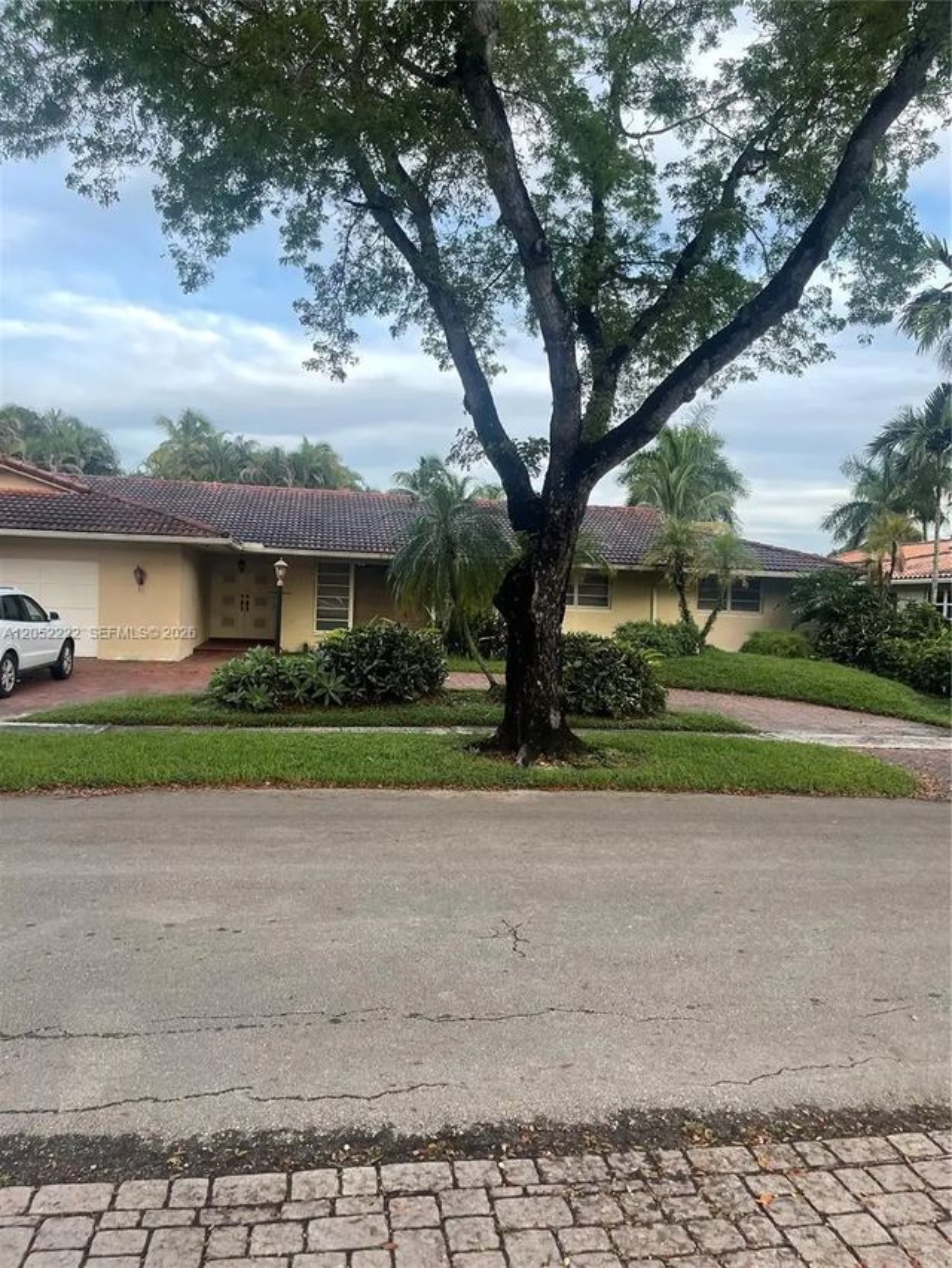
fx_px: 953
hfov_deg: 53.1
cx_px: 476
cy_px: 634
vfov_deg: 67.3
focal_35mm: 26
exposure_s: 1/121
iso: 50
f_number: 1.6
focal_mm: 5.1
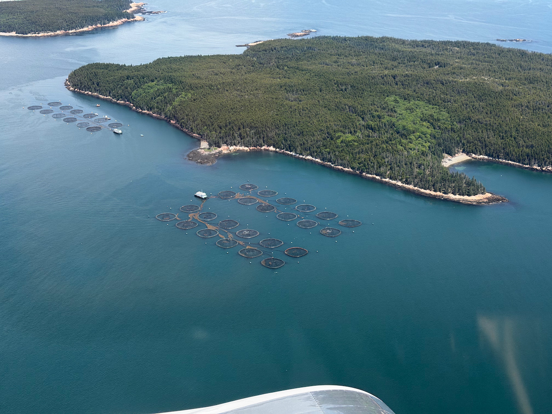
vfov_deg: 30.3
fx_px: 765
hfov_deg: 39.7
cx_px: 276
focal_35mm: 48
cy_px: 207
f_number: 1.78
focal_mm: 6.76
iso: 100
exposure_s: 1/3378
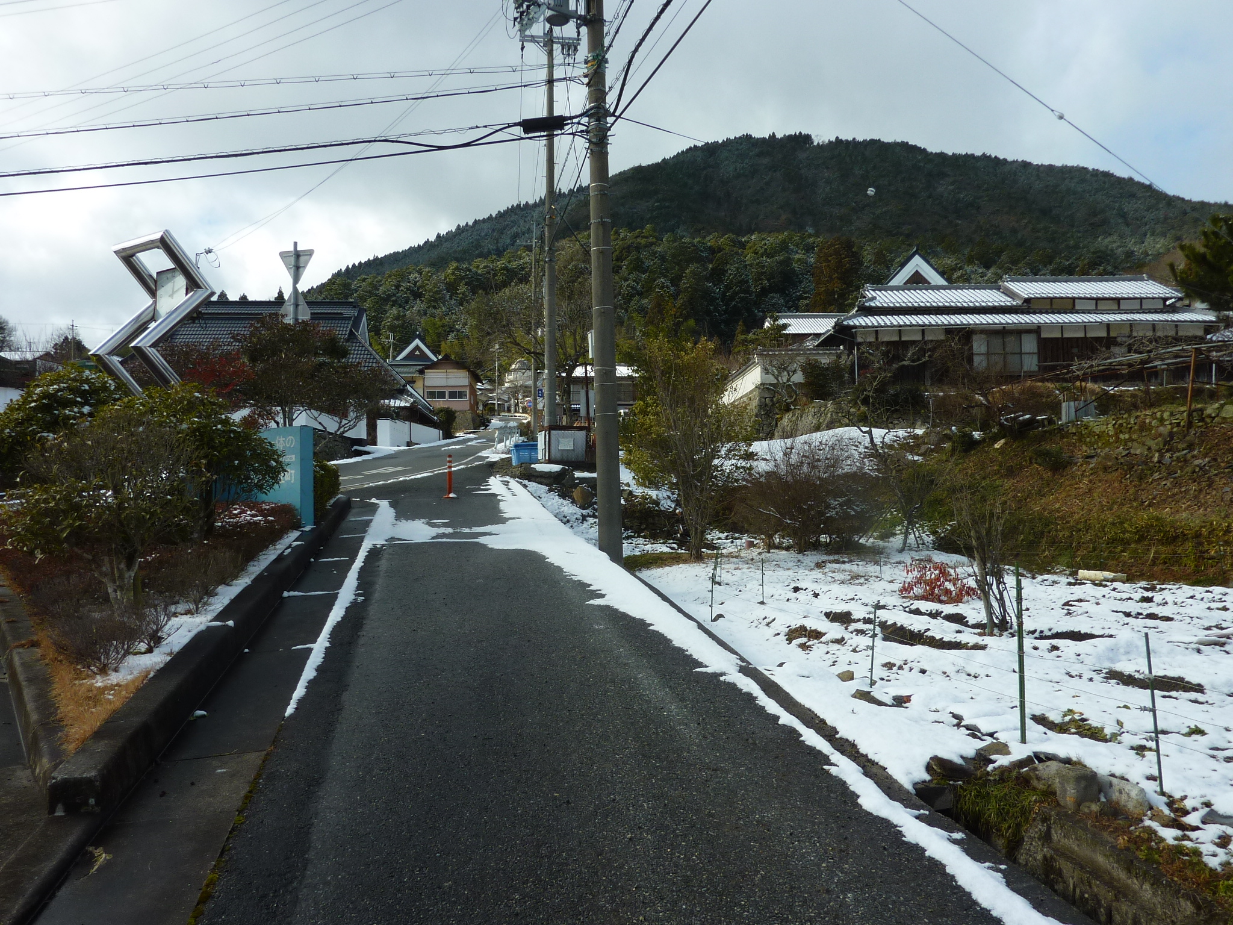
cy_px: 462
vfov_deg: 54.9
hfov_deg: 69.4
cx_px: 616
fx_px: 890
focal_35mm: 25
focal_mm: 4.1
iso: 80
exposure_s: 1/400
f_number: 4.5
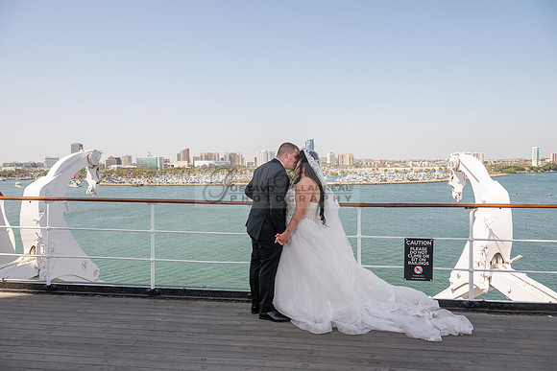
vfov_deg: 53.2
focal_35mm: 24
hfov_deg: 73.7
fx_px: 371
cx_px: 278
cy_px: 186
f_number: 9
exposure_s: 1/200
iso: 200
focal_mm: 24
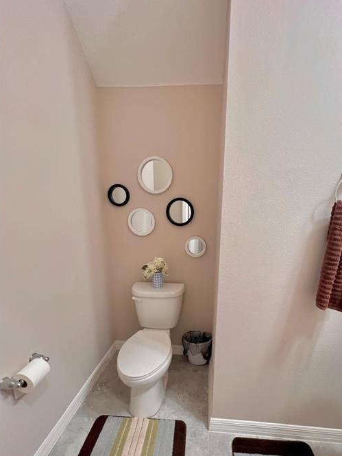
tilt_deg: -12.1
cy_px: 257
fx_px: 198
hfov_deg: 81.3
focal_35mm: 15
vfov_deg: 97.7
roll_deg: -1.2
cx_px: 193
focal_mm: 1.57
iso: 160
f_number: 1.8
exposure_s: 1/60
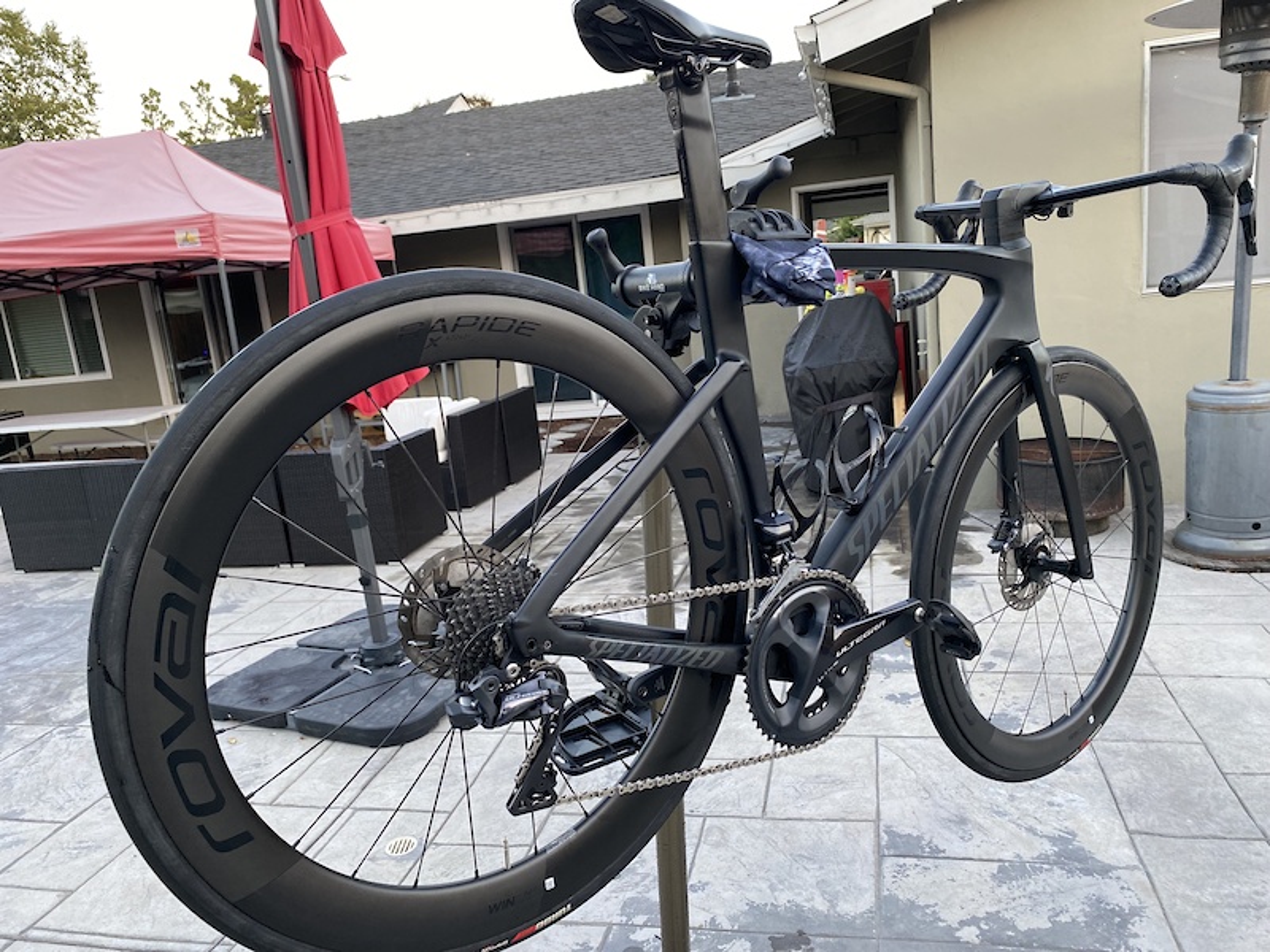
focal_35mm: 26
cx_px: 635
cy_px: 476
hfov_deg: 67.3
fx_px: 954
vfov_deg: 53.1
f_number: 1.8
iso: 125
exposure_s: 1/121
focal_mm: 4.25
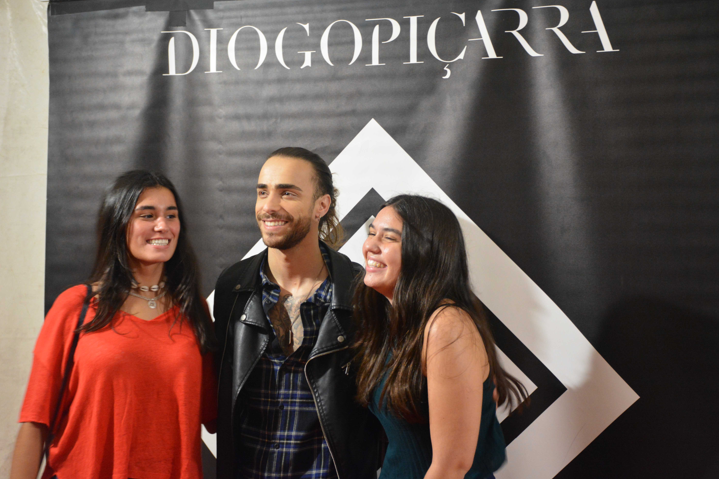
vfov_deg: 23.4
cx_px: 359
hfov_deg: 34.5
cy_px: 239
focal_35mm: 58
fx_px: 1158
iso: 2500
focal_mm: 38
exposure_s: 1/30
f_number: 4.2
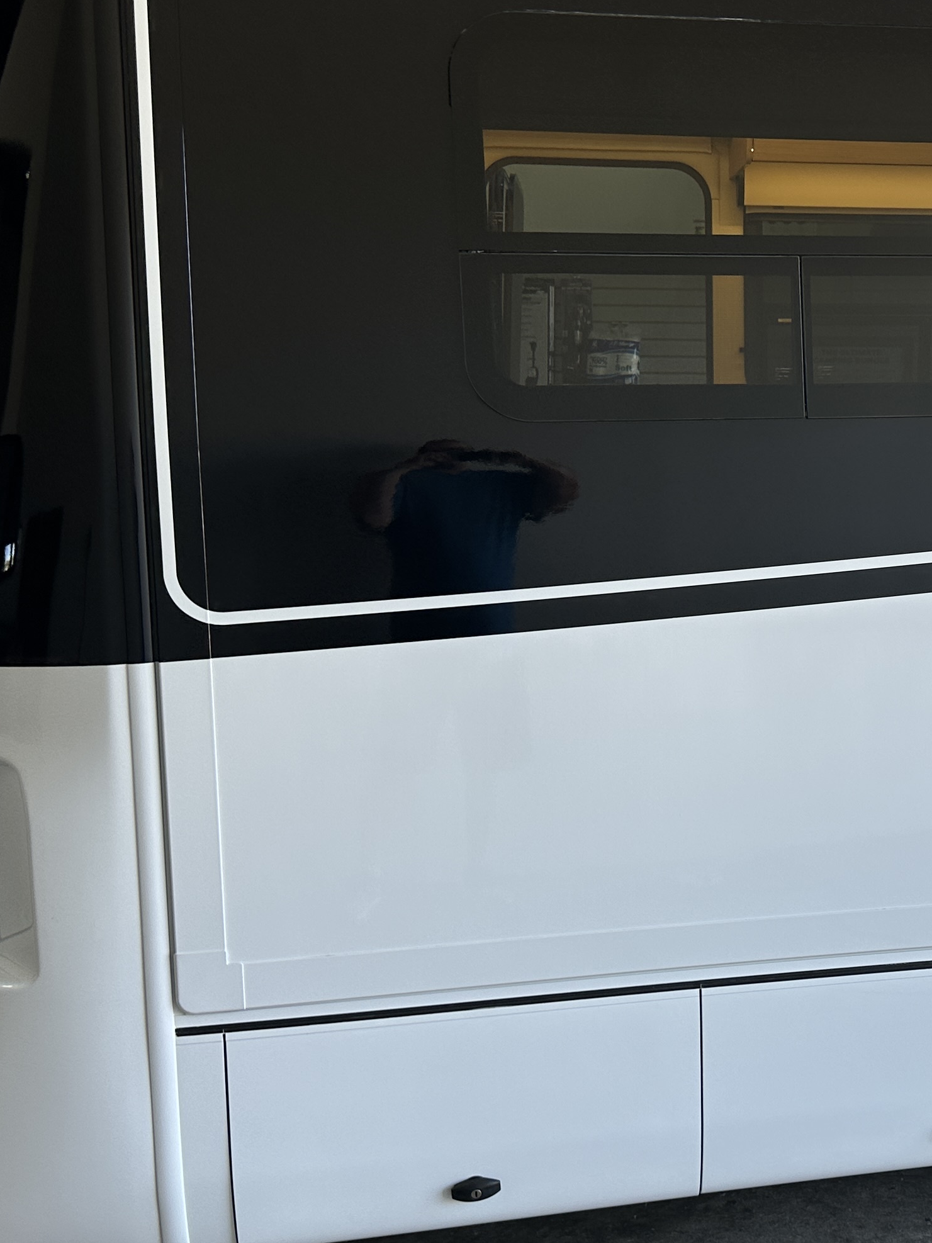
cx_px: 865
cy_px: 613
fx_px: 1759
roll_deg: -0.9
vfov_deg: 38.9
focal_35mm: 49
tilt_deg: -6.1
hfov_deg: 28.4
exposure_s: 1/216
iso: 64
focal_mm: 6.86
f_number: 1.78
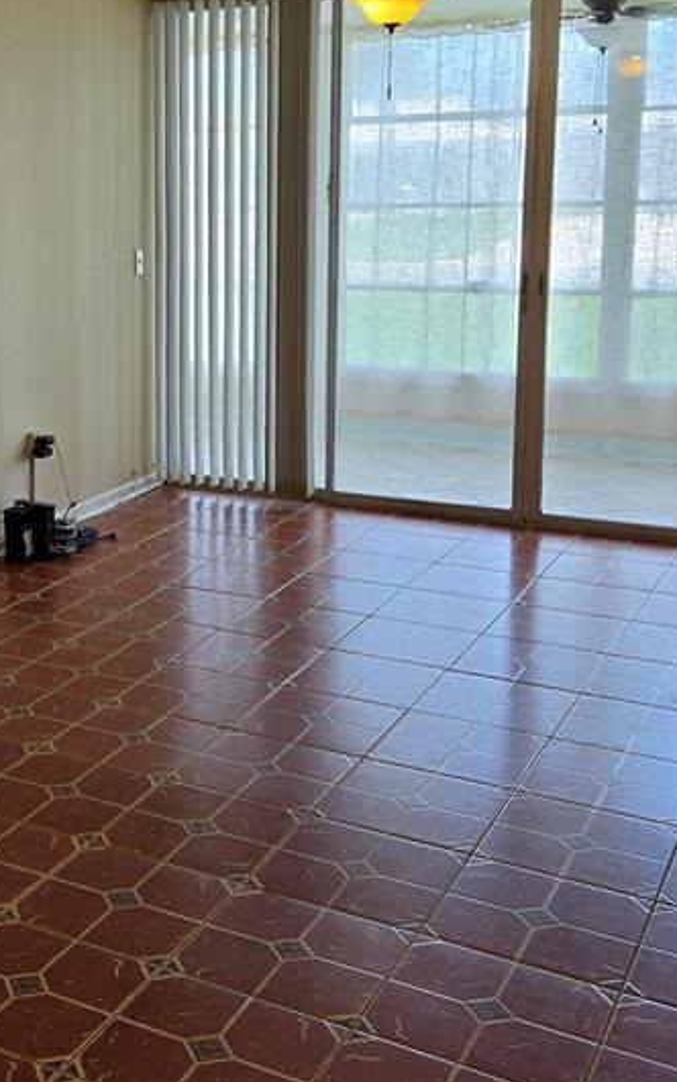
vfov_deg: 42.3
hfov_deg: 26.2
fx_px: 1387
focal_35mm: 47
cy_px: 410
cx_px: 20
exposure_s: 1/120
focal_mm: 5.4
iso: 40
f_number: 1.8
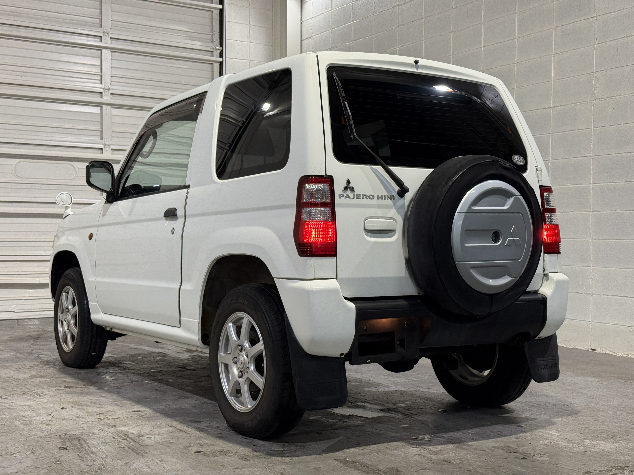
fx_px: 879
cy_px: 238
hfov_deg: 39.7
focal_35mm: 48
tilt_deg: -0.2
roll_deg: -0.5
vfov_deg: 30.3
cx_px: 317
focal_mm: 6.76
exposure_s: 1/60
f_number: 1.78
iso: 100
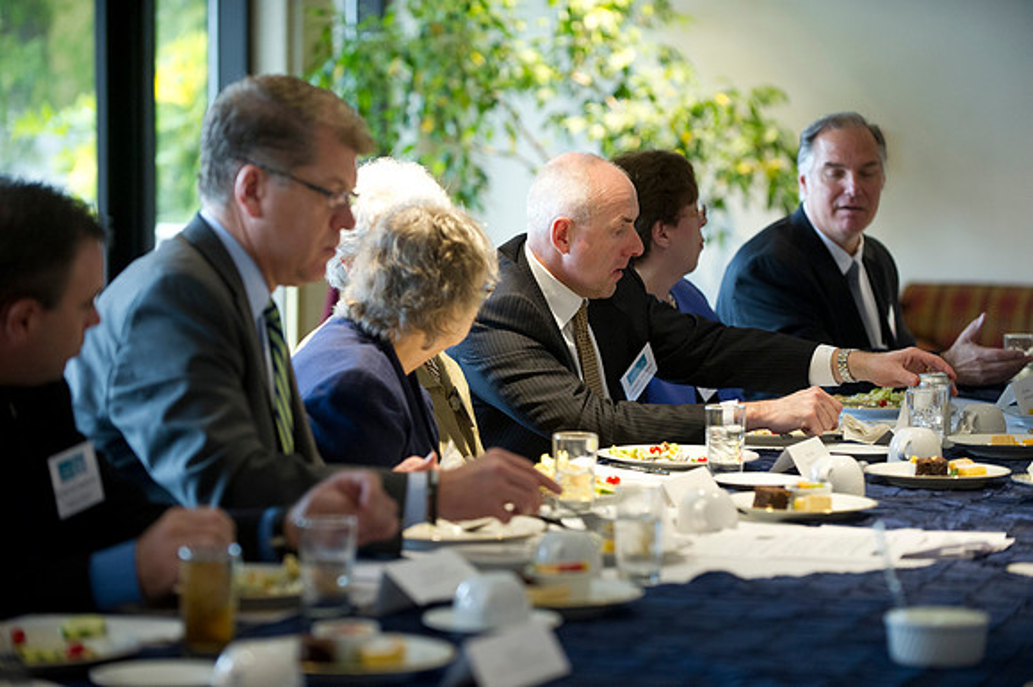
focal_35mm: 120
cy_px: 344
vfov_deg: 11.4
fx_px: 3441
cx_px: 516
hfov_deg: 17.1
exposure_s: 1/80
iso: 2500
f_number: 2.8
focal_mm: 120
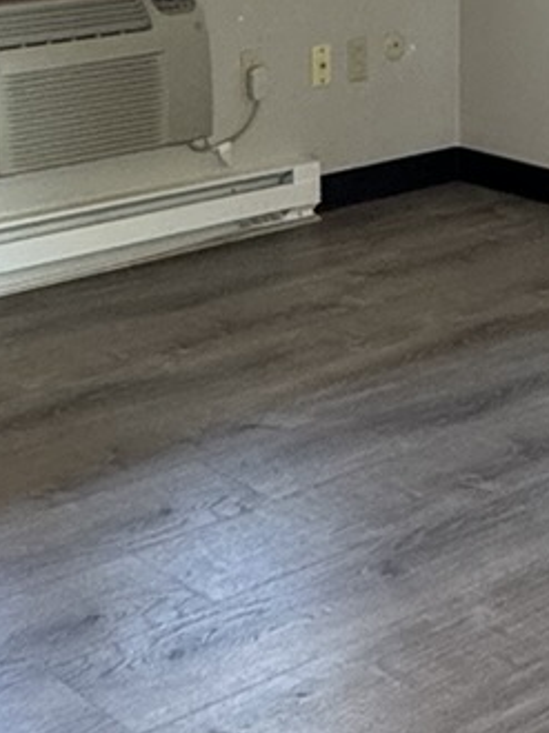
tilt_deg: -7.2
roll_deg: +1.3
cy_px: -60
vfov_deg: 21.4
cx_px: 258
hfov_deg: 16.9
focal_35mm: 87
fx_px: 1842
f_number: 2.2
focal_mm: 2.22
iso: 200
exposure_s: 1/60
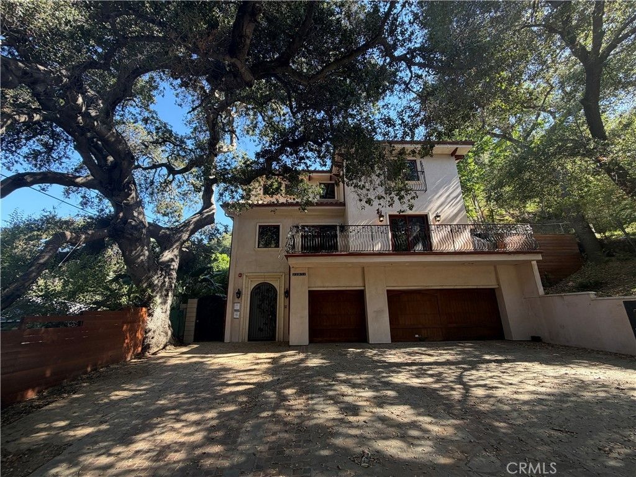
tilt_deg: +18.2
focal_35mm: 14
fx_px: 257
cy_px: 238
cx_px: 318
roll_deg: +2.0
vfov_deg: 85.7
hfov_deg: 102.1
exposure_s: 1/121
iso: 40
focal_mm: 2.22
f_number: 2.2
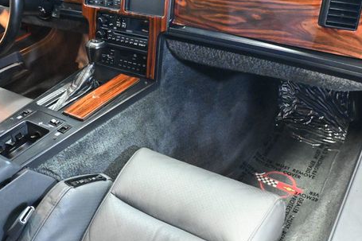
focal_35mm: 39
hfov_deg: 49.5
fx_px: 393
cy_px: 83
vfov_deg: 33.9
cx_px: 172
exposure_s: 1/30
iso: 12800
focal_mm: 18.5
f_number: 3.8
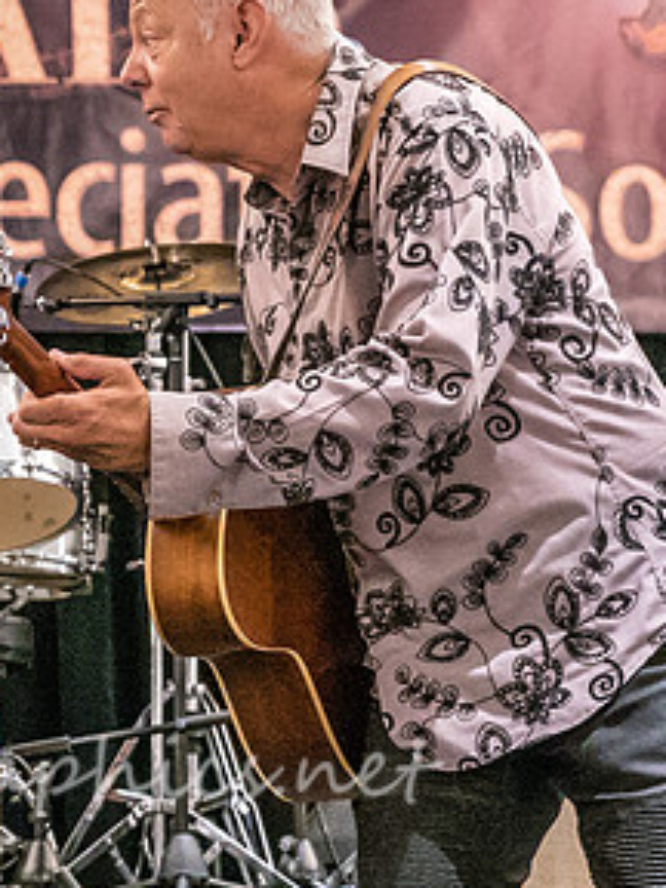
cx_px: 15
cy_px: 335
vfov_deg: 10.5
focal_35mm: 188
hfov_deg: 7.9
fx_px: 4823
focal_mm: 69
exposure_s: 1/160
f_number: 5.6
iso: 8000
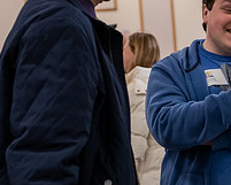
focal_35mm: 149
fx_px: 1019
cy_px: 82
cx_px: 207
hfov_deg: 12.8
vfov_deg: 10.4
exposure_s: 1/160
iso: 2000
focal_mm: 55
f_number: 3.2
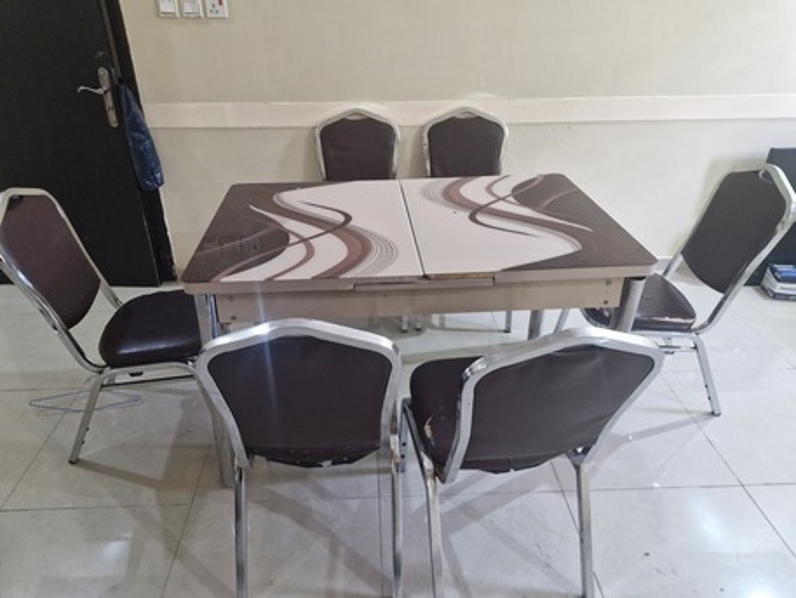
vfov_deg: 58.9
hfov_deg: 73.9
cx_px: 398
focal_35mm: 23
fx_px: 529
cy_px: 299
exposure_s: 1/100
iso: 400
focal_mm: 5.54
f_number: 1.8
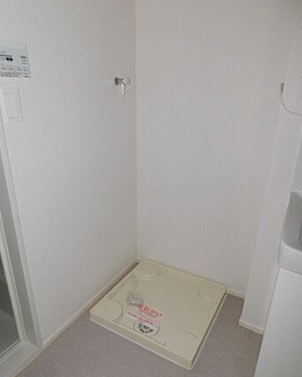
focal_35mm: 25
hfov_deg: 56.8
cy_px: 203
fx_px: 279
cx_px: 145
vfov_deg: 68.0
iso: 200
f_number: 3
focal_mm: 4
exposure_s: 1/30
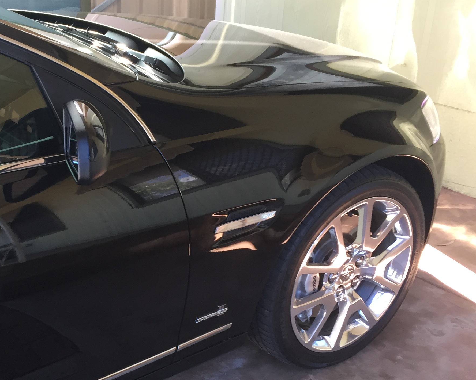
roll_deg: +1.9
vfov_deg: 29.0
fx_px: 732
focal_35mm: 52
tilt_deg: -24.3
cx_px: 78
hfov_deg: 34.6
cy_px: 245
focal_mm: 4.15
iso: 32
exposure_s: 1/33
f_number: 2.2
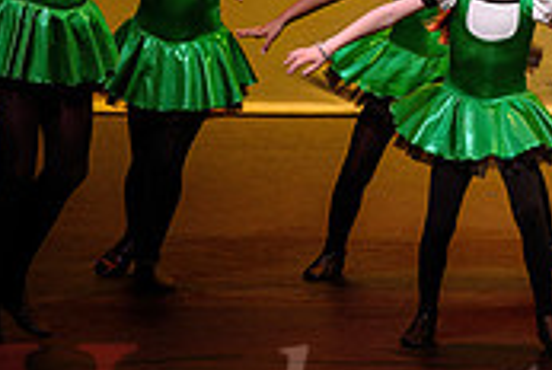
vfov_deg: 3.0
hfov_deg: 4.4
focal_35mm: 462
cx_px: 782
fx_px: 7096
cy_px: 12
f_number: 2.8
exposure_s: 1/500
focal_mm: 125
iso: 1250
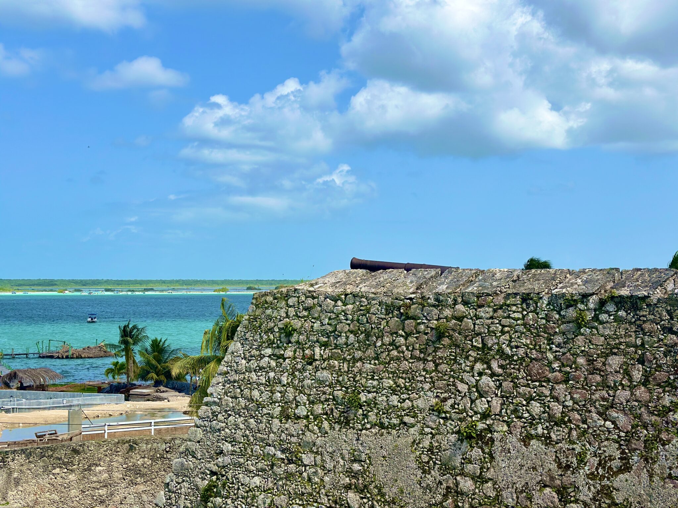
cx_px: 339
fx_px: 940
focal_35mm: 48
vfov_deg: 30.3
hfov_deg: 39.7
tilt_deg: +1.7
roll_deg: -0.3
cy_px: 254
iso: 100
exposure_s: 1/8197
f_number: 1.78
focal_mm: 6.86
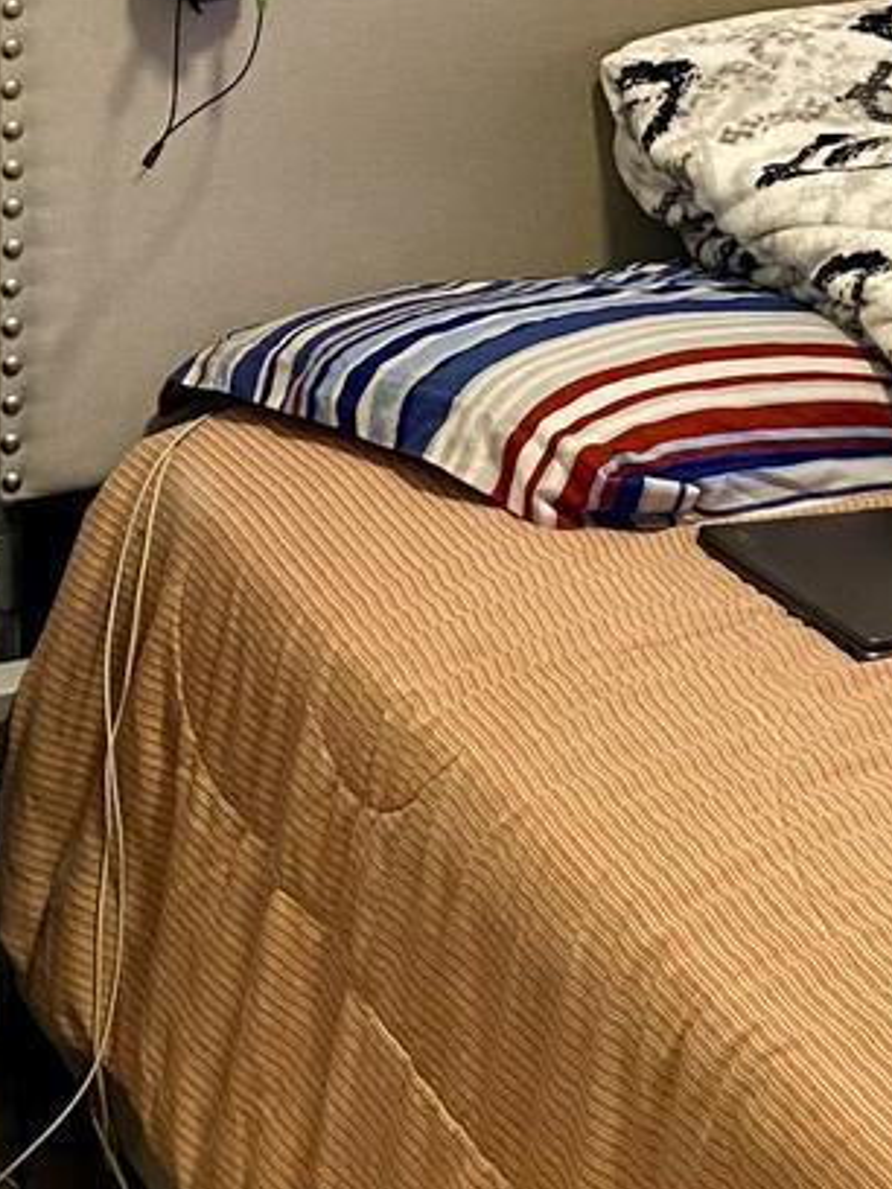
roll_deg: -1.9
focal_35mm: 98
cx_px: 796
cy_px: 47
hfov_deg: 14.9
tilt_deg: -11.3
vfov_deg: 19.5
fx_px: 3367
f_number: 1.8
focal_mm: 4.25
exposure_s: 1/60
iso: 250
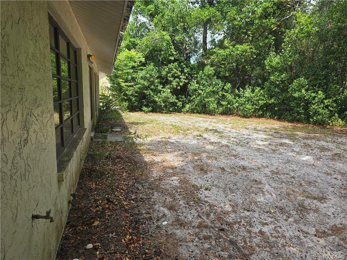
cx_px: 174
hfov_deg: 73.9
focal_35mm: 23
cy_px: 130
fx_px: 231
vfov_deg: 58.9
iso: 12
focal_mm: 6.3
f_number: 1.7
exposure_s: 1/201
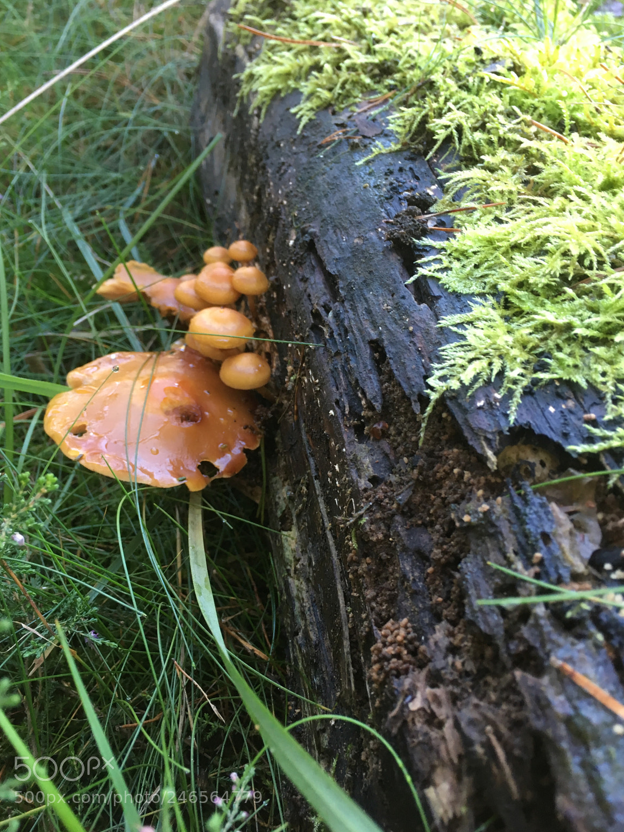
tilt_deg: -39.3
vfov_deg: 60.0
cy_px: 409
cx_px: 303
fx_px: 721
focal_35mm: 30
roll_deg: -7.2
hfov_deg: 46.8
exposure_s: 1/33
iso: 100
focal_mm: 4.15
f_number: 2.2
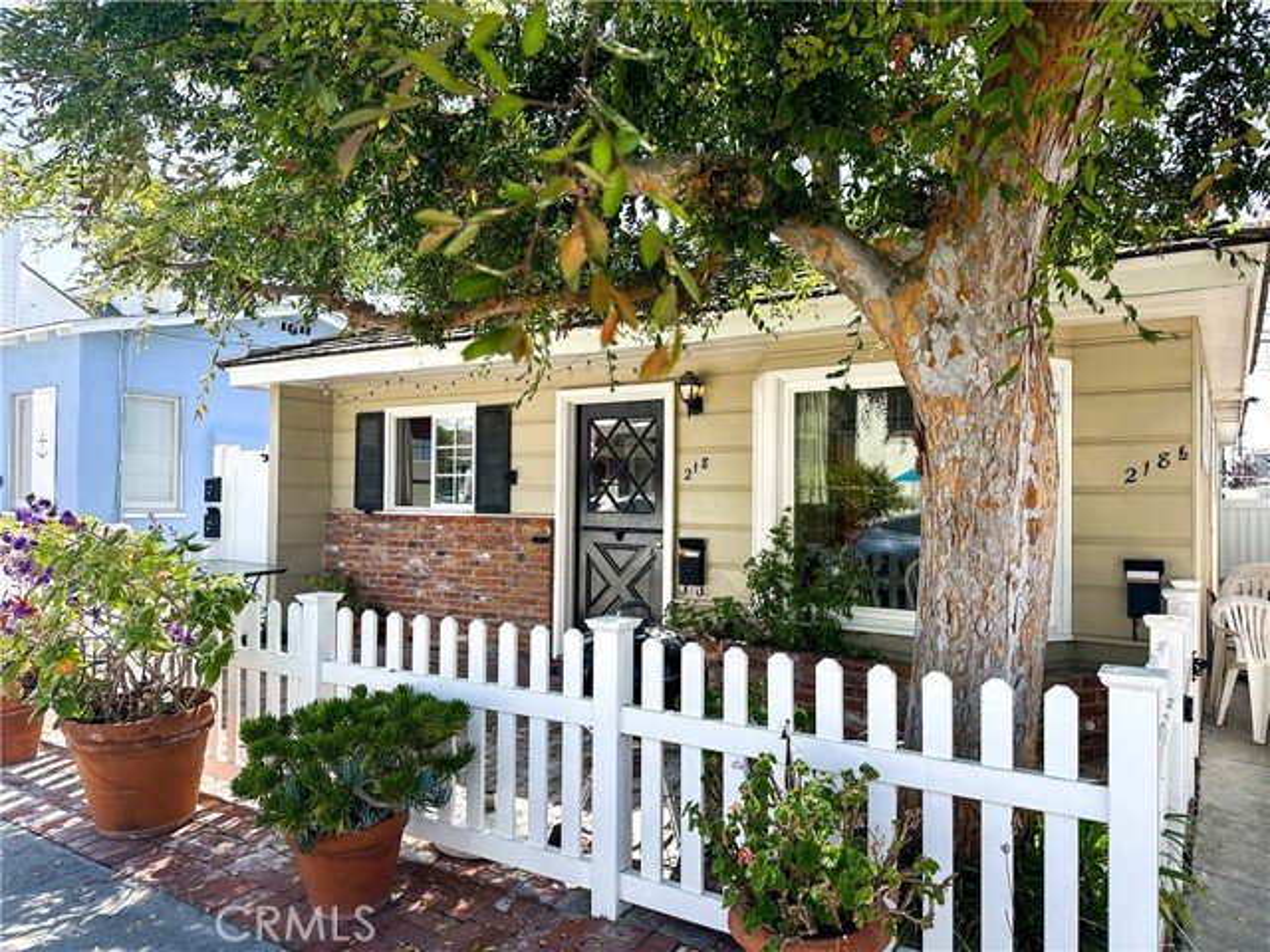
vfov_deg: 56.8
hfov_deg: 71.6
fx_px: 881
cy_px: 476
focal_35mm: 24
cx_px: 635
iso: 80
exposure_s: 1/1400
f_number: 1.8
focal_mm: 6.86
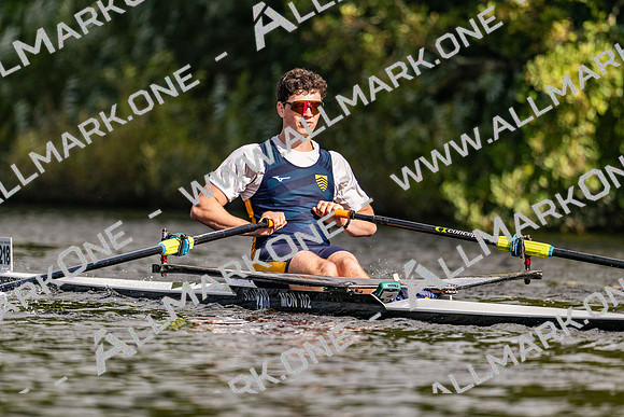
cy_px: 208
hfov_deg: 3.4
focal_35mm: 600
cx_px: 312
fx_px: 10407
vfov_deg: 2.3
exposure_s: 1/2000
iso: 250
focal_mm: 400
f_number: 4.5
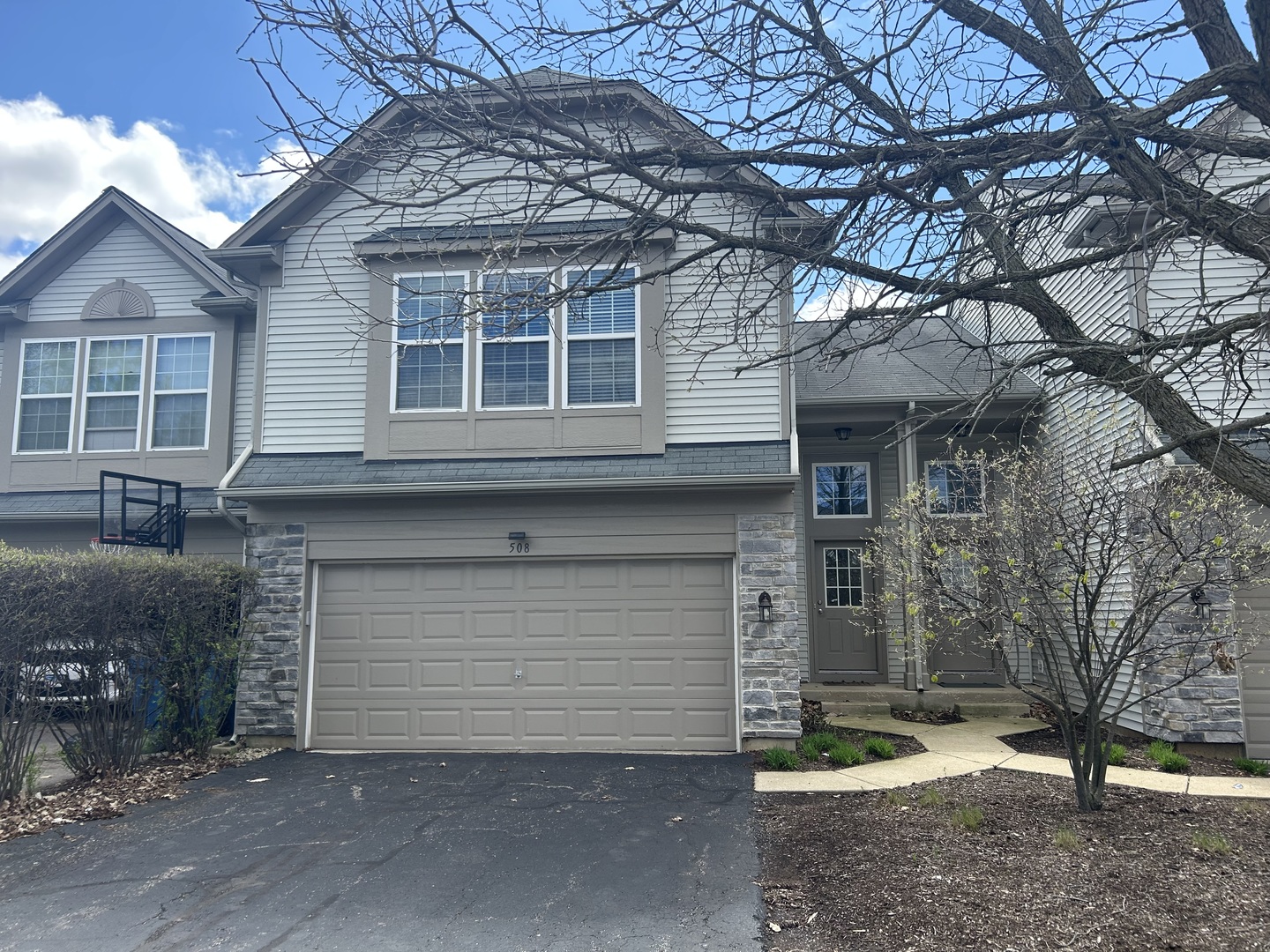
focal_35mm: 26
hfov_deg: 67.3
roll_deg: +0.1
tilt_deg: +8.8
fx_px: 954
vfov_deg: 53.1
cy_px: 476
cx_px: 635
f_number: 1.5
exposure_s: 1/1344
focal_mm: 5.7
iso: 50
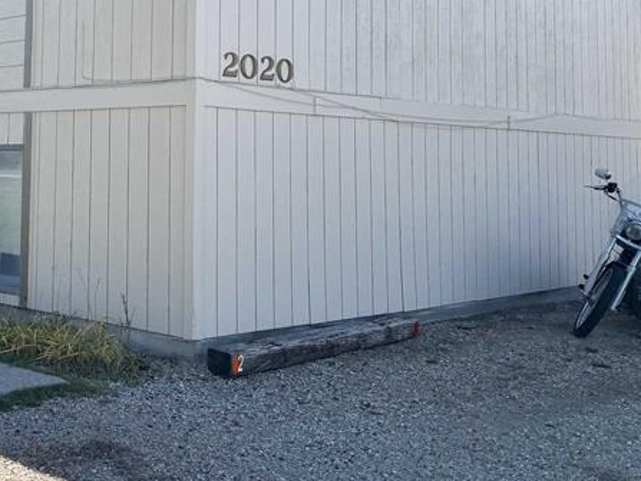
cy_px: 79
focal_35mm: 55
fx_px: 1018
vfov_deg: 26.0
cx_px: 83
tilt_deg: +4.5
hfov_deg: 33.4
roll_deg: -0.4
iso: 80
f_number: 1.78
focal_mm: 6.76
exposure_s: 1/3584
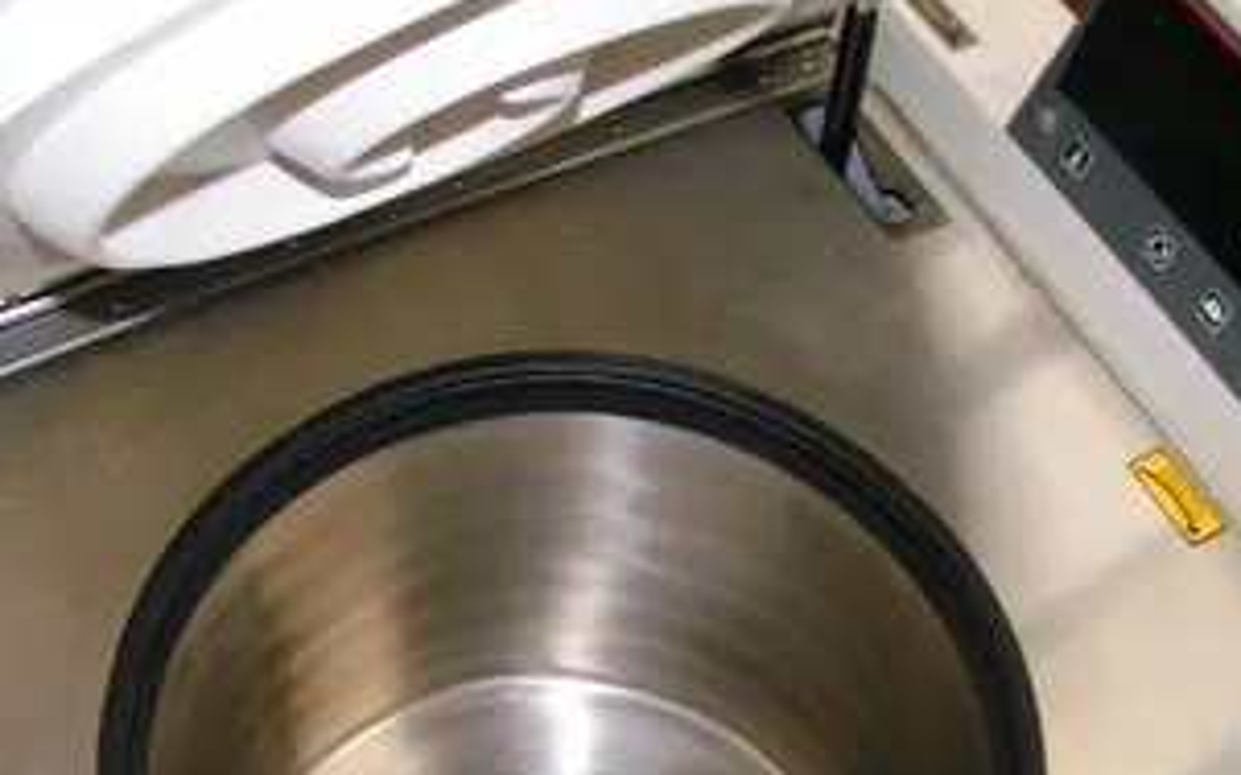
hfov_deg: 36.8
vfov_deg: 23.3
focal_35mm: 55
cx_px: 528
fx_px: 1860
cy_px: 577
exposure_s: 1/50
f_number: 2.8
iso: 200
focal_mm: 6
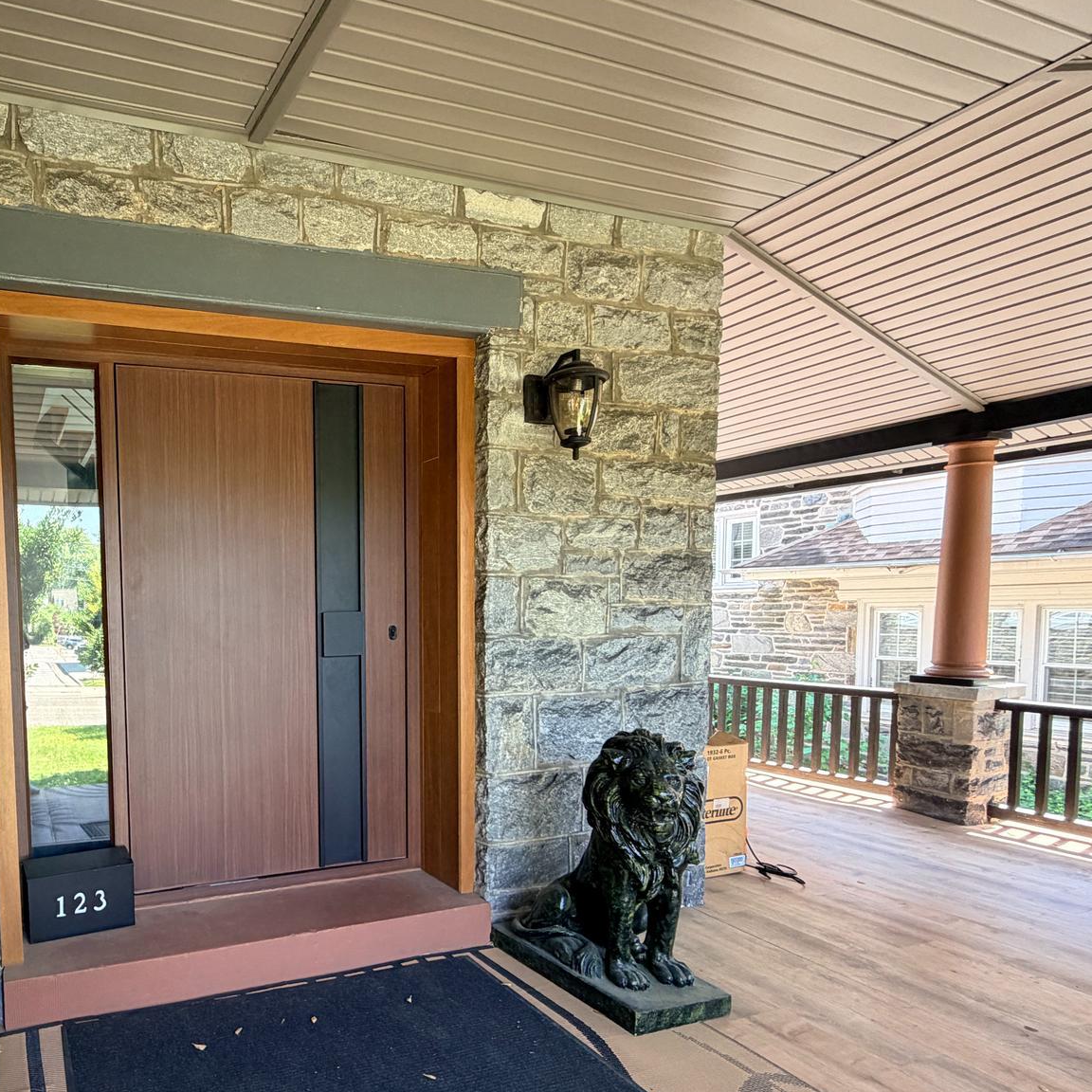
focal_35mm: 22
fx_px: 785
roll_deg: +1.6
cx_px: 250
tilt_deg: -3.7
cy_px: 660
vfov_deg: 68.9
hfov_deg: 64.7
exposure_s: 1/121
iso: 160
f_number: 2.2
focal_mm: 2.22
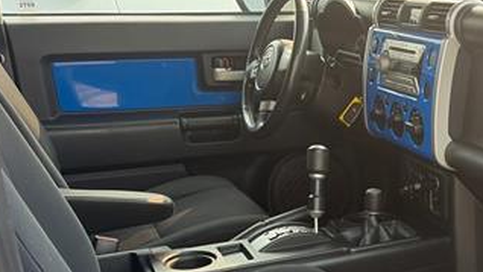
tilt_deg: -21.1
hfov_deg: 34.4
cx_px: 440
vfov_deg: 20.6
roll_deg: +0.0
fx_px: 730
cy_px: 251
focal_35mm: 57
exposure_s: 1/200
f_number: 1.6
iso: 50
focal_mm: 5.96
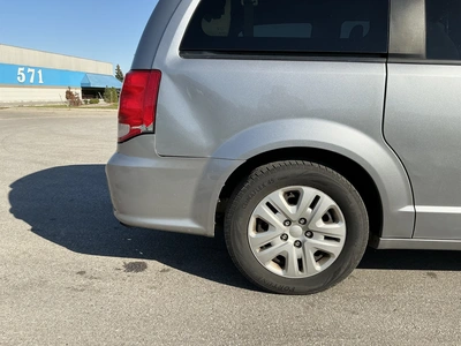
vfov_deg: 49.7
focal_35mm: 28
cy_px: 173
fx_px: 373
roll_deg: -0.1
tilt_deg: -8.7
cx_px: 230
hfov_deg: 63.4
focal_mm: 3
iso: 25
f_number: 1.8
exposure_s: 1/1577
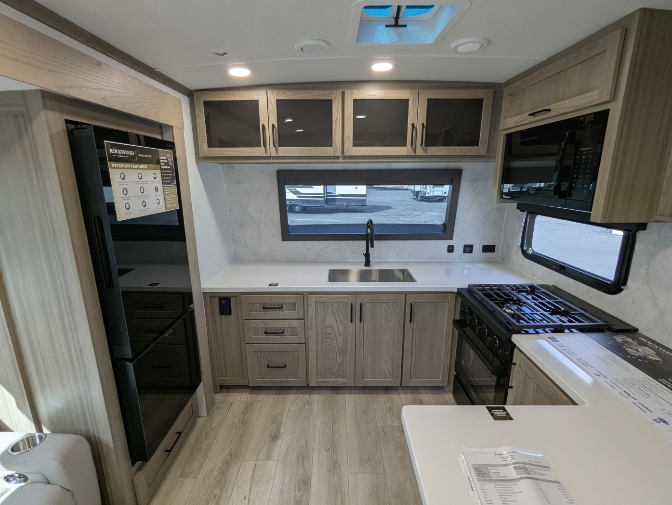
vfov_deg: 78.2
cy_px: 252
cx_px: 336
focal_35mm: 16
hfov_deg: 94.4
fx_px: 311
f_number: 2.2
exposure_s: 1/86.5
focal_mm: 2.35
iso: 92
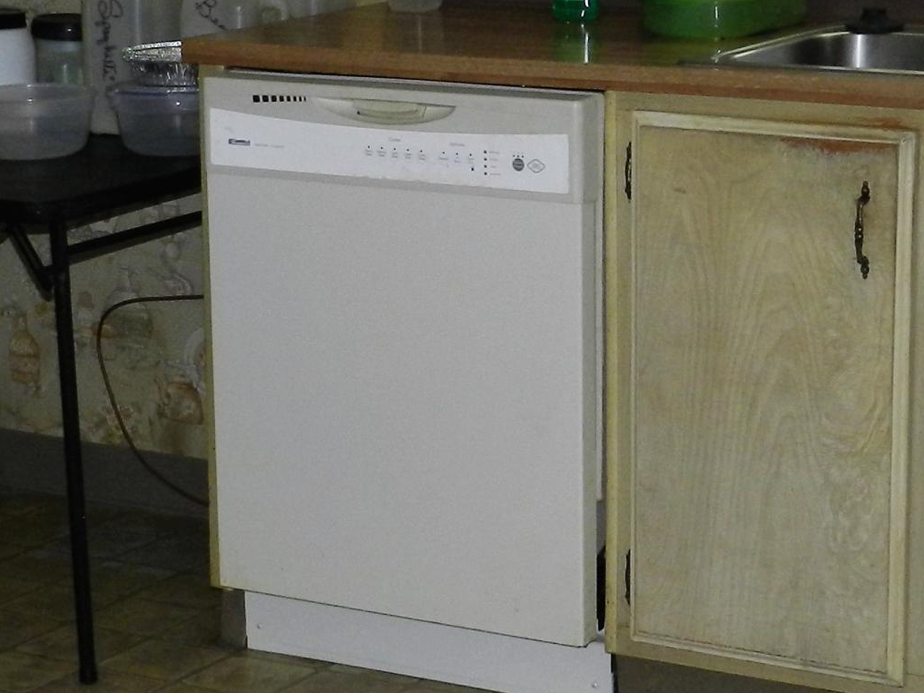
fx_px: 2989
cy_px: 271
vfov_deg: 13.2
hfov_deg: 17.6
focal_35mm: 112
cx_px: 357
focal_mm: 6.7
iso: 200
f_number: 4
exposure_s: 1/30
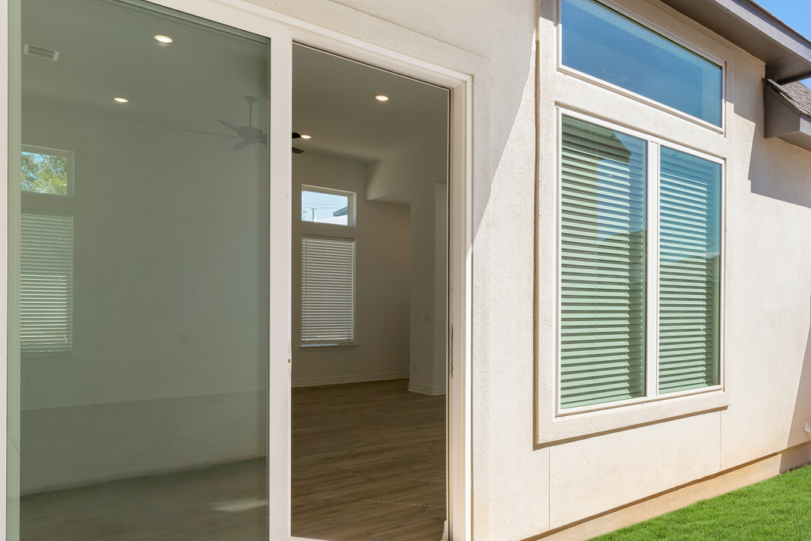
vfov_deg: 49.5
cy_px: 301
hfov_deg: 66.6
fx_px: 586
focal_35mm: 26
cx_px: 571
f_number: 9
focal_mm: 17
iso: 100
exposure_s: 1/60
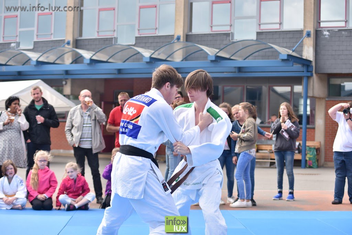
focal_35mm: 75
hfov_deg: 27.0
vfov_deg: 18.2
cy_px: 118
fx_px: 733
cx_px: 176
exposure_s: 1/500
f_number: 3.2
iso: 100
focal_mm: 50
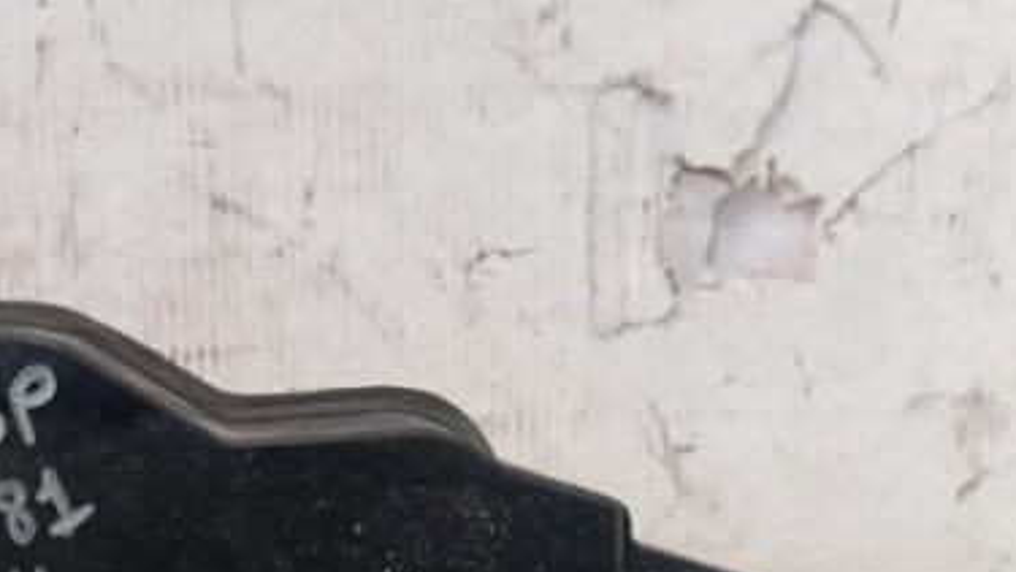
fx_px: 1536
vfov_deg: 19.8
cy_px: 690
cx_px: 203
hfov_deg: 35.4
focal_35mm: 57
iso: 359
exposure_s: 1/33.3
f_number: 1.8
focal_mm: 4.22
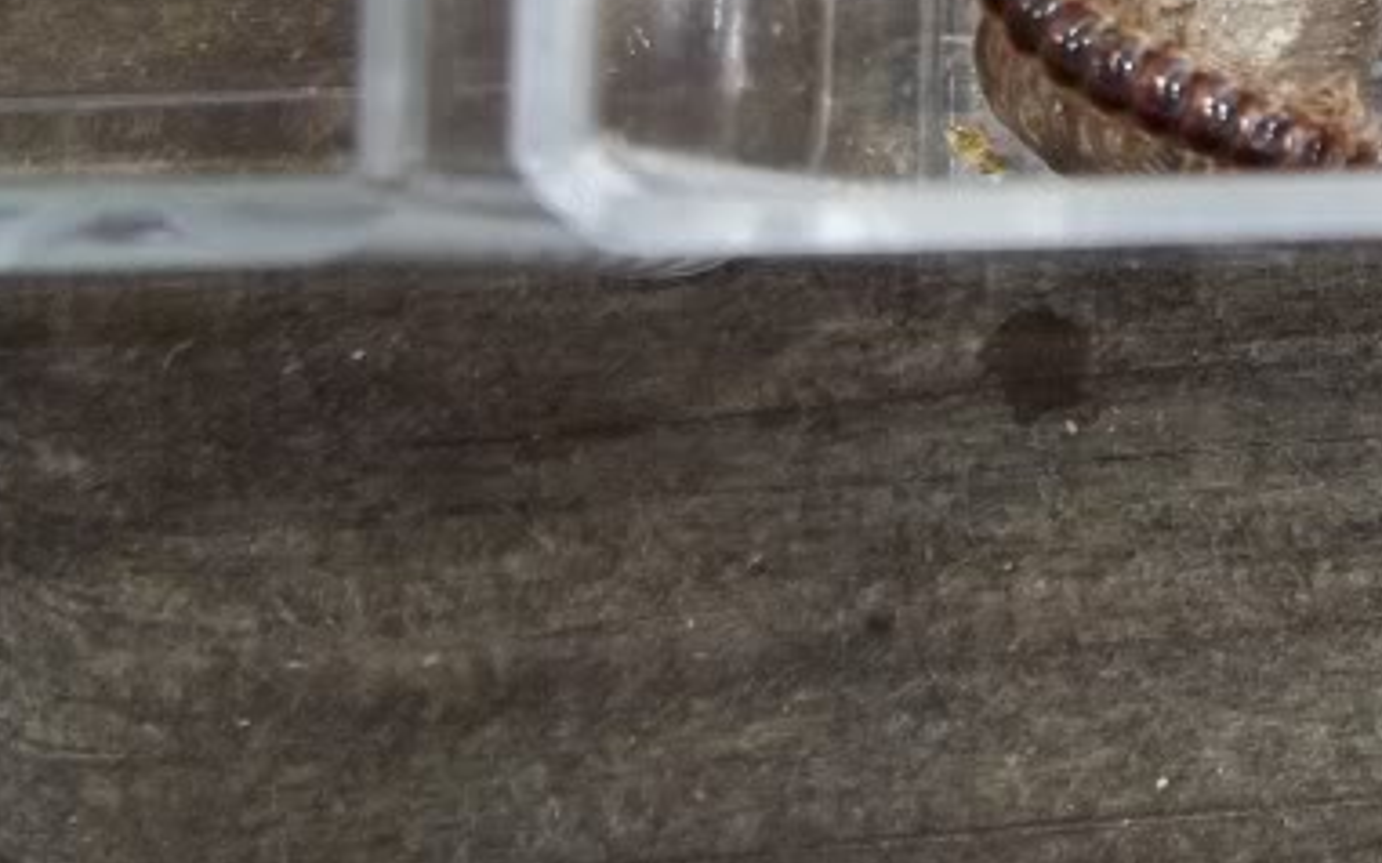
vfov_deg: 13.3
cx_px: 1759
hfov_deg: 20.3
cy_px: -348
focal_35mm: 94
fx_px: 3540
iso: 64
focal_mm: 5.9
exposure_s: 1/30
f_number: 3.3
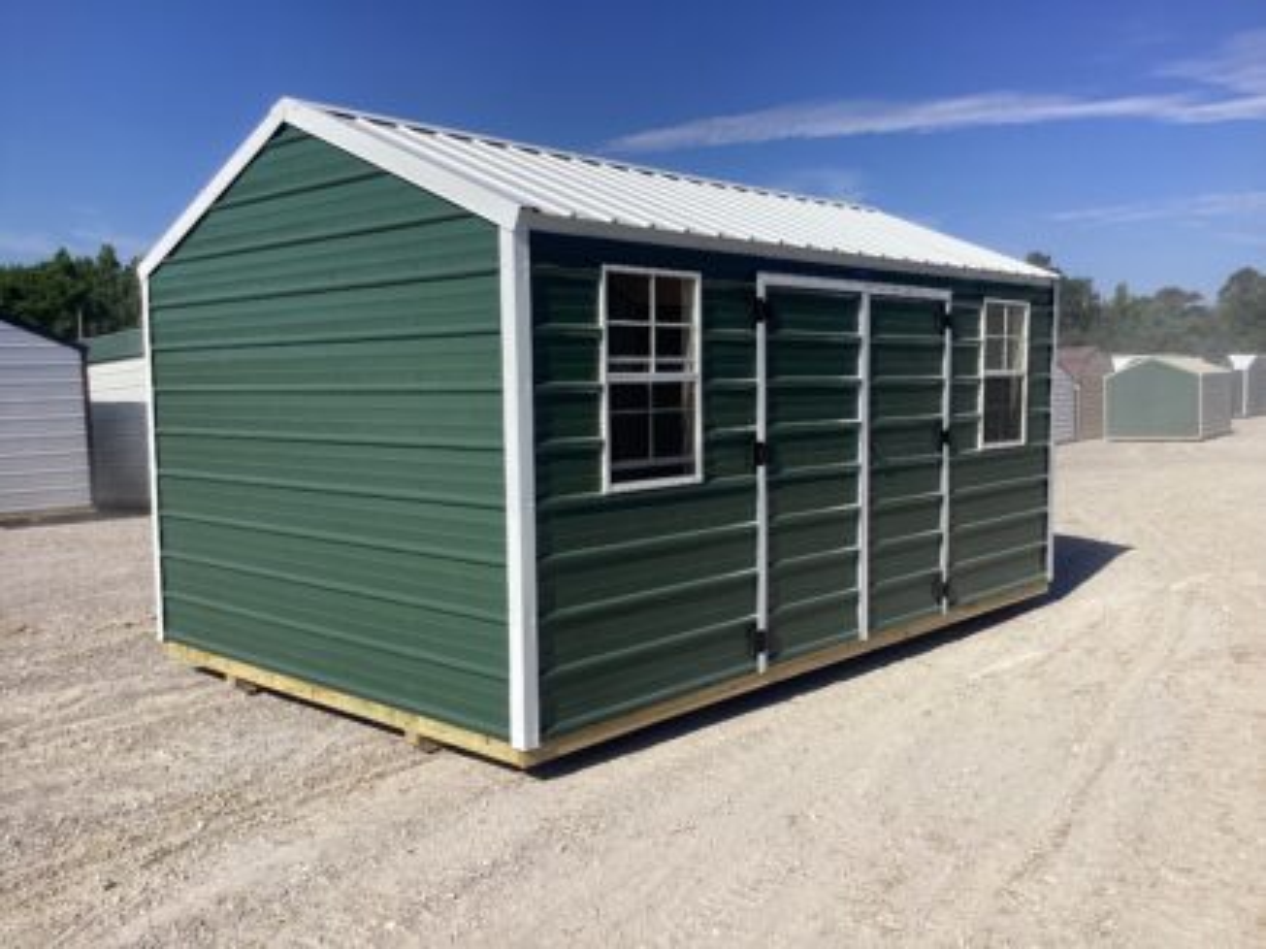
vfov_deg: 45.4
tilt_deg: -7.4
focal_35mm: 31
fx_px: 1133
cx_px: 633
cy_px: 474
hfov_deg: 58.4
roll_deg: -0.6
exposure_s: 1/2092
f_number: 2.4
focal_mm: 3.3
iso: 25
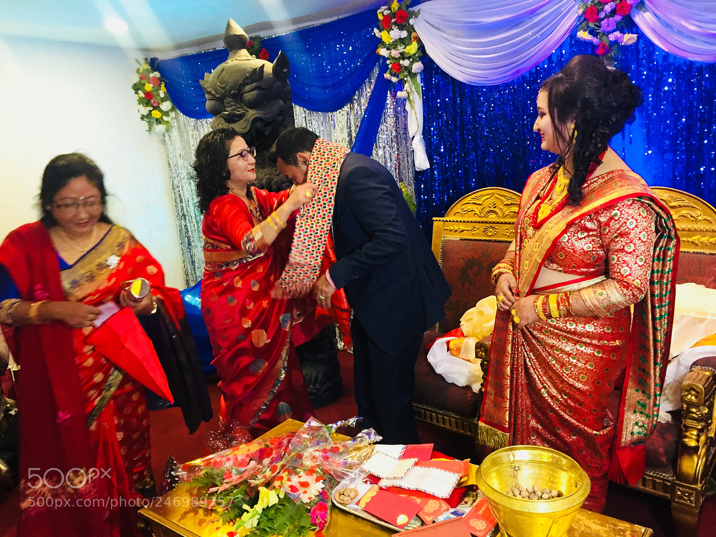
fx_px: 600
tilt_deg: -13.5
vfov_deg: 48.2
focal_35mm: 29
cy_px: 268
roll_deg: +5.5
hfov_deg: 61.7
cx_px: 358
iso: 250
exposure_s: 1/25
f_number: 2.2
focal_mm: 4.15
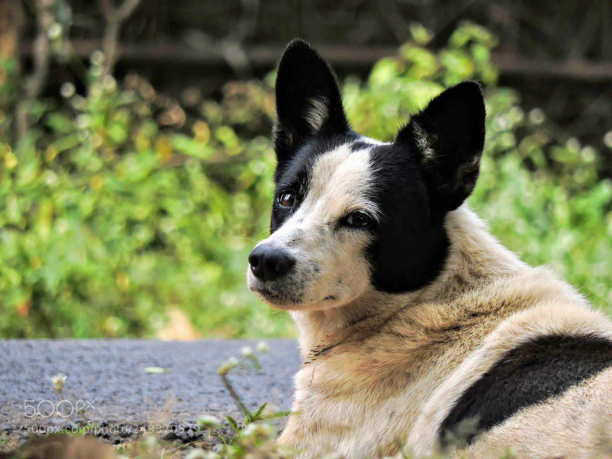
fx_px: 14144
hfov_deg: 2.5
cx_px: 306
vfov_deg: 1.9
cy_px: 230
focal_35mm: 800
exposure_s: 1/400
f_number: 5.2
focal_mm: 142.7
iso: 180
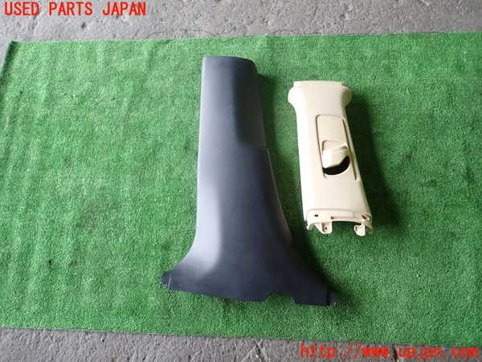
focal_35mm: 25
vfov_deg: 54.9
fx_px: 348
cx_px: 241
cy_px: 181
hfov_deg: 69.4
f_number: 2
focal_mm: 4.5
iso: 200
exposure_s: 1/60
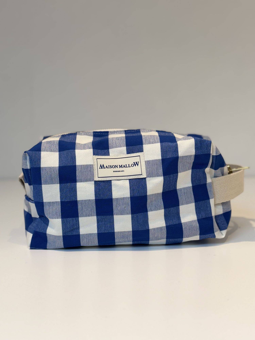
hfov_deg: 30.3
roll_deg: -0.2
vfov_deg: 39.7
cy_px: 170
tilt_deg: -7.3
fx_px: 471
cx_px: 128
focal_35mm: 48
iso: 50
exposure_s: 1/100
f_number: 1.78
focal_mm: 6.76
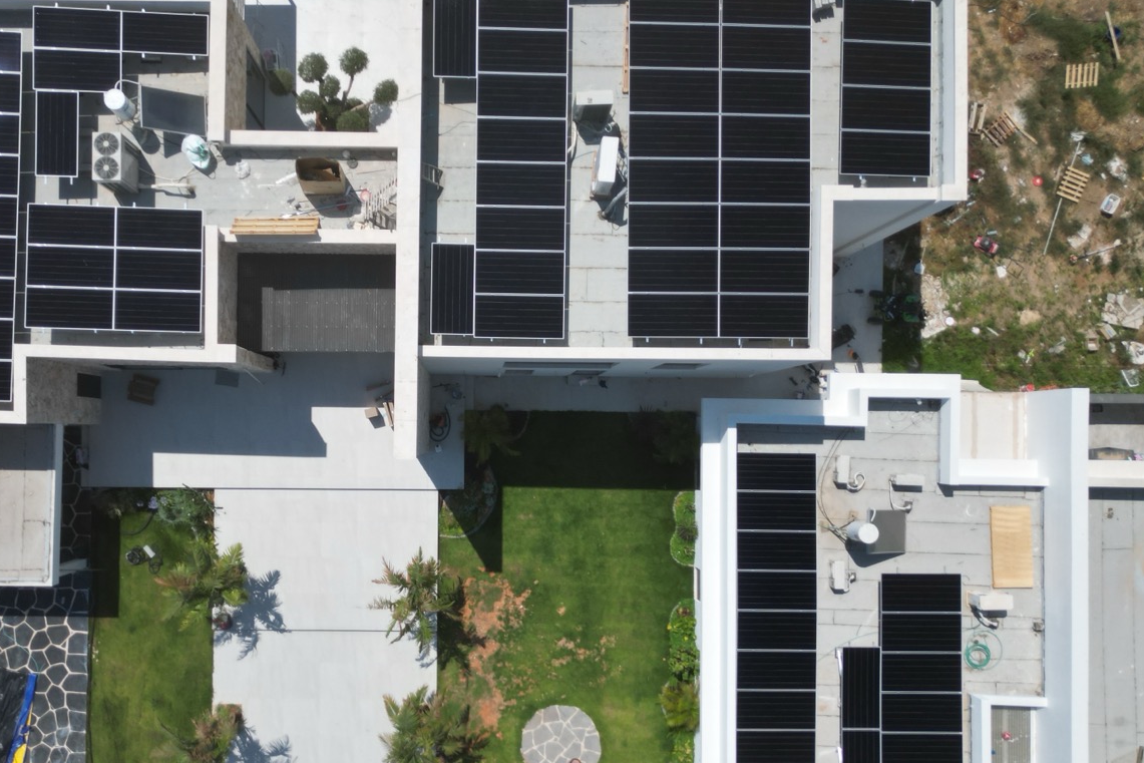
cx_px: 436
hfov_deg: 53.9
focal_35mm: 35
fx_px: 1112
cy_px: 418
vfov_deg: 37.8
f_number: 1.7
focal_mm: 6.72
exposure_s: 1/6400
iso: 140
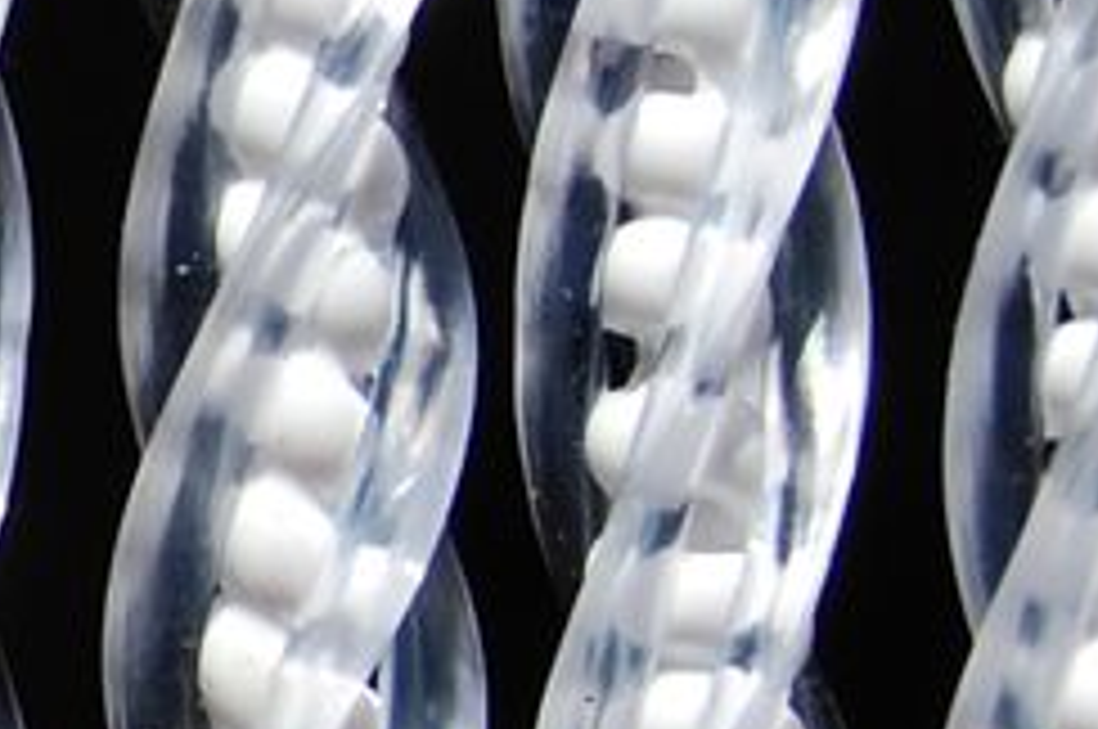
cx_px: -1804
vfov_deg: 3.1
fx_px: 13502
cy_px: 666
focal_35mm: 443
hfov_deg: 4.5
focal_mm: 45
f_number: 11
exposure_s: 1/500
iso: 200
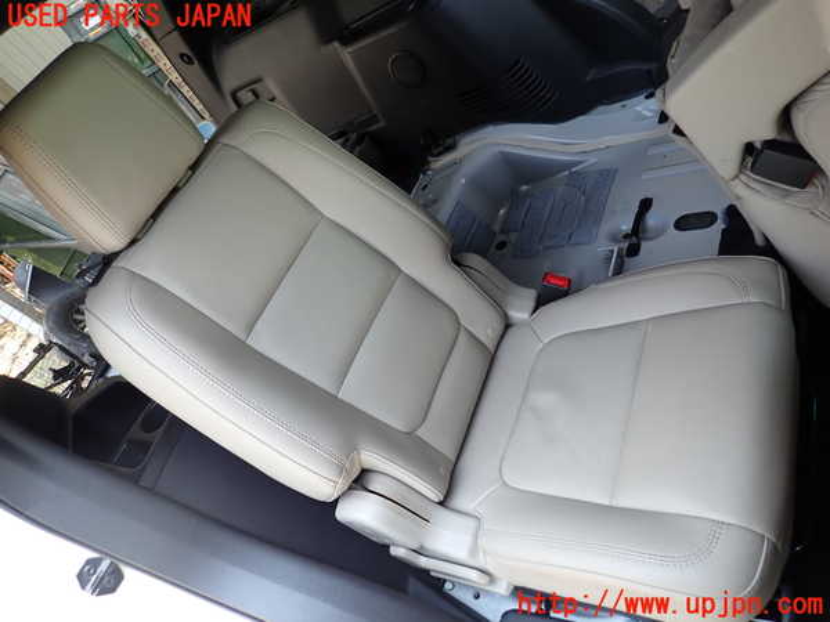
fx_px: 599
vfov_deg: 54.9
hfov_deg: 69.4
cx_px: 415
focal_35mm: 25
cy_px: 311
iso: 100
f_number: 2
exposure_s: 1/125
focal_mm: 4.5
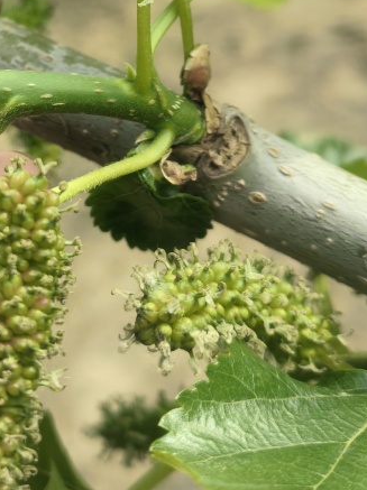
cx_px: 83
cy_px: 66
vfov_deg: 28.5
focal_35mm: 66
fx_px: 934
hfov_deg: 22.0
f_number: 1.9
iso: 64
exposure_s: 1/1012
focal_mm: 5.52
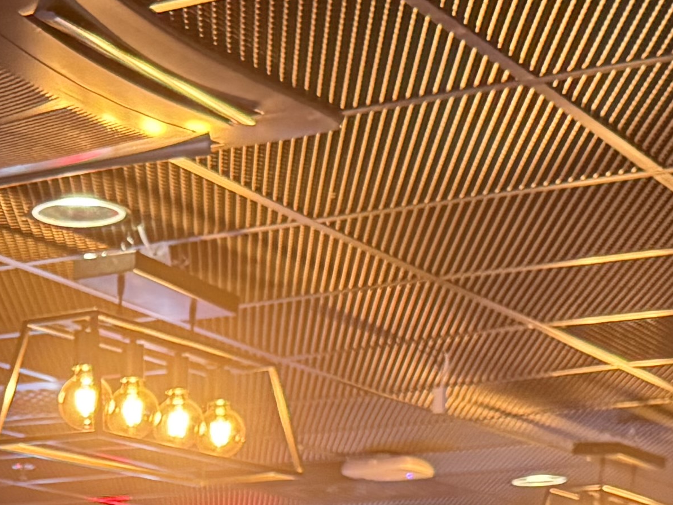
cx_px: -273
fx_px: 2236
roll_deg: -1.6
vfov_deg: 12.2
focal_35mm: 115
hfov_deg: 16.0
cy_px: 767
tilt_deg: -0.7
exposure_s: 1/55
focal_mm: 6.76
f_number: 1.78
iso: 800
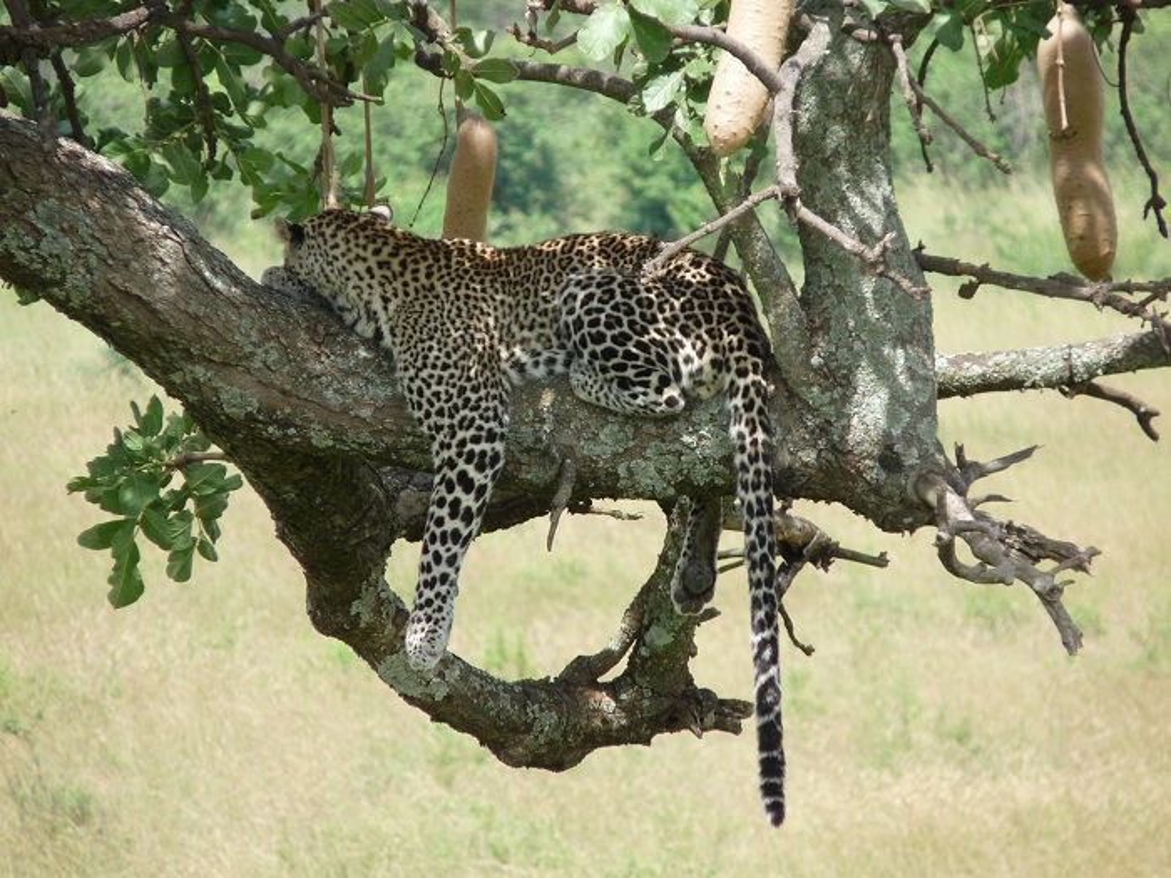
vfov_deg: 3.1
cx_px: 586
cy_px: 439
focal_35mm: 486
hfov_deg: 4.1
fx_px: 16441
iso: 100
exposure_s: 1/250
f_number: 4.4
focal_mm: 86.4
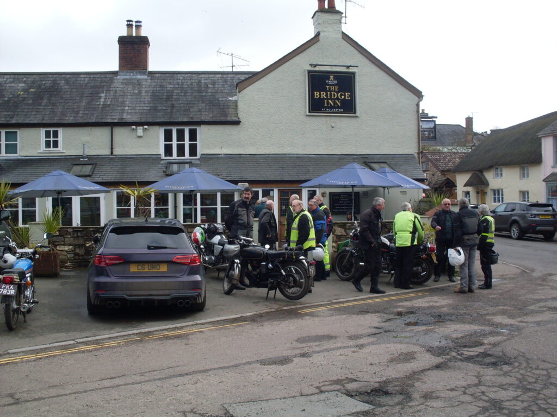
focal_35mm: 38
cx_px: 278
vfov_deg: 37.7
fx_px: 611
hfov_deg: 49.0
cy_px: 208
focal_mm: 6.3
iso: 80
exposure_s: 1/125
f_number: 8.4
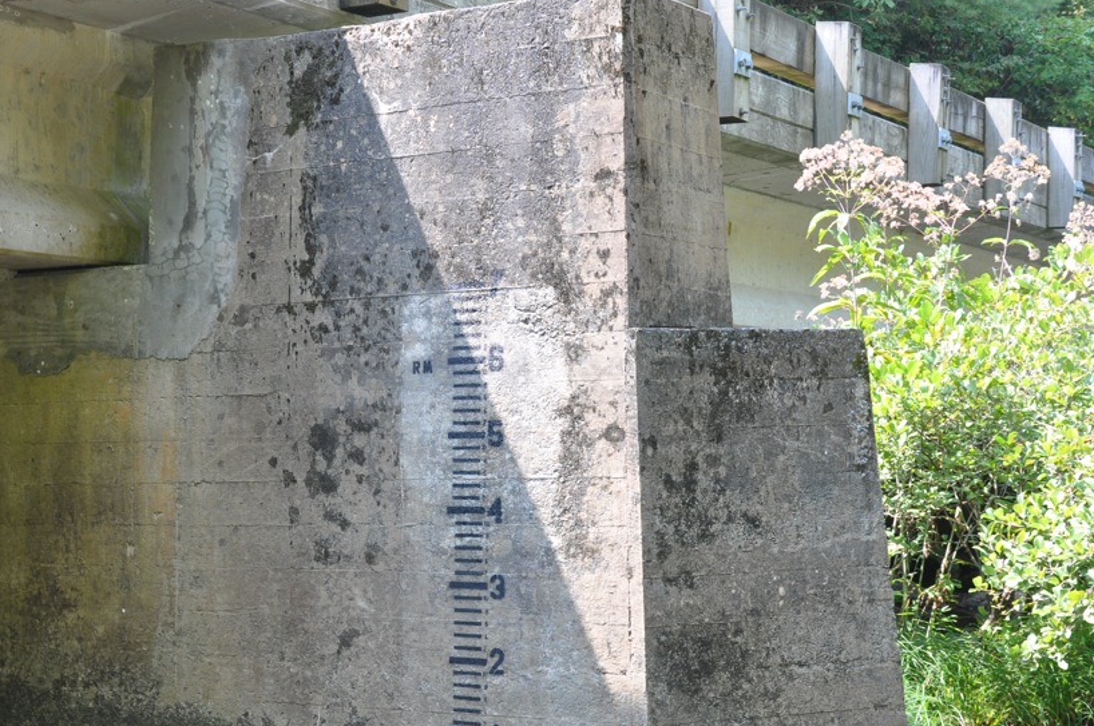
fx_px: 1851
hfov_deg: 32.9
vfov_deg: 22.1
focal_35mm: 61
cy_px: 465
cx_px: 480
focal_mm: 26
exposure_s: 1/50
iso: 200
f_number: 7.1
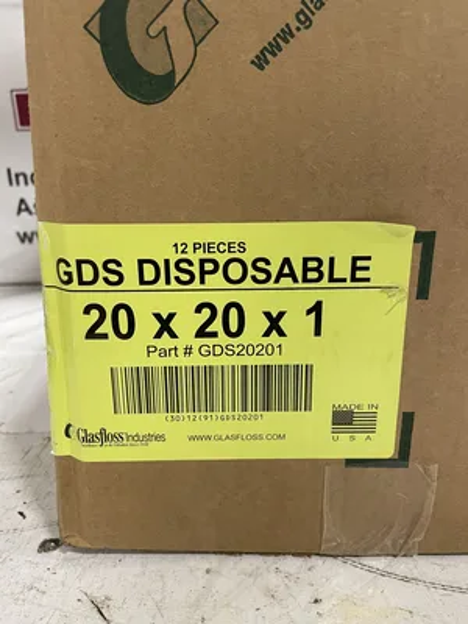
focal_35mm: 26
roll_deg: +0.2
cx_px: 234
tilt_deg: -15.5
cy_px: 312
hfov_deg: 53.1
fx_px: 469
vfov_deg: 67.3
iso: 320
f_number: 1.6
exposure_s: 1/60
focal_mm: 4.2
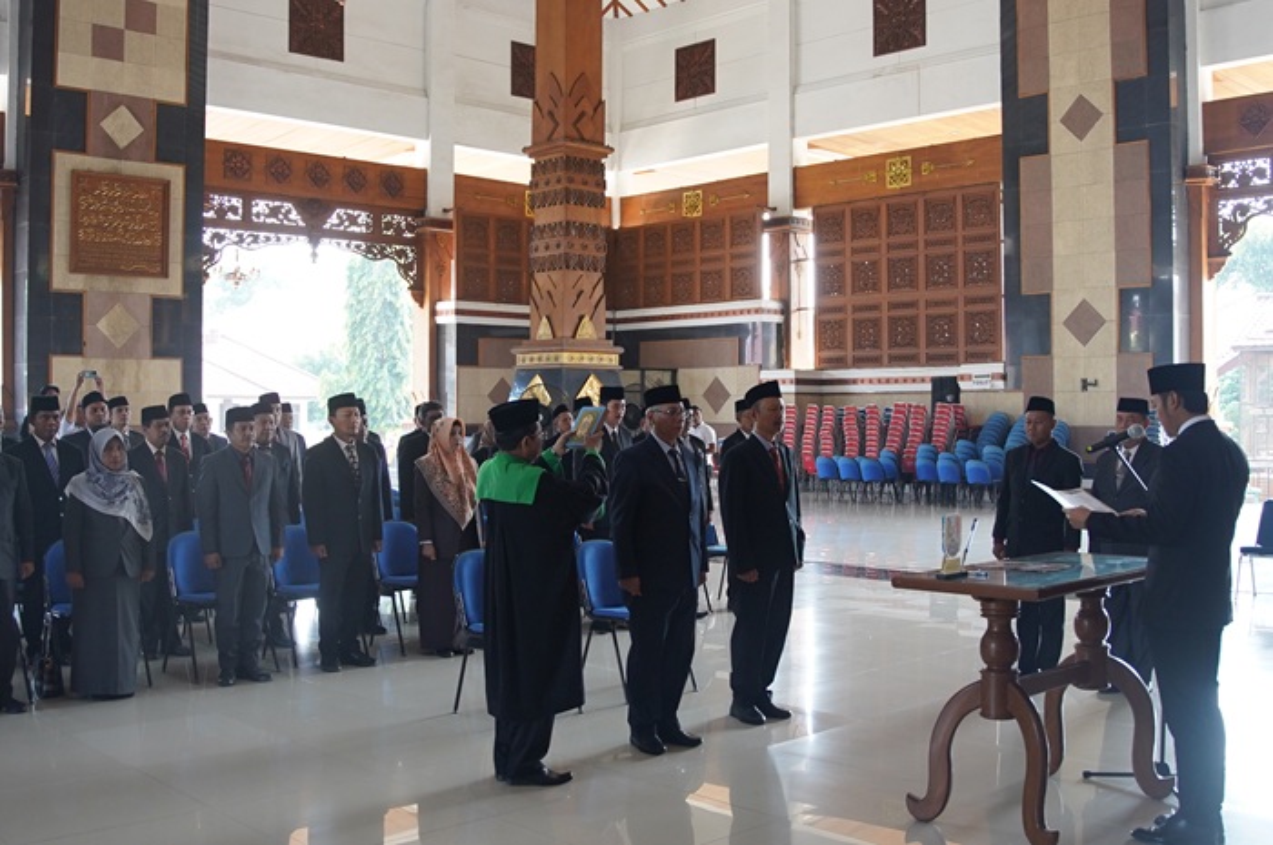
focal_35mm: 36
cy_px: 422
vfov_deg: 36.8
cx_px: 636
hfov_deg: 53.2
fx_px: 1272
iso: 1000
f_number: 2.8
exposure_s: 1/400
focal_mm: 24
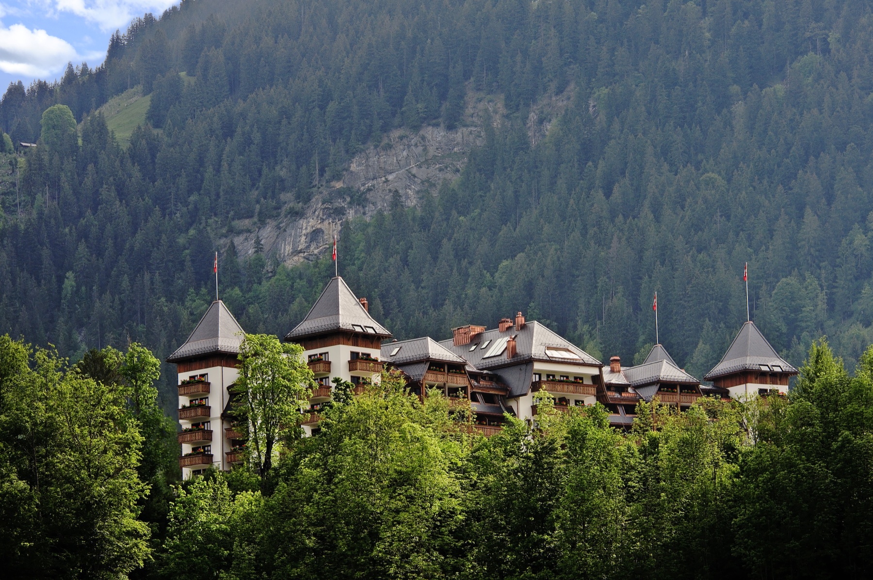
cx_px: 436
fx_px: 3029
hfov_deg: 16.4
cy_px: 290
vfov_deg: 10.9
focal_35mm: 125
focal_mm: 125
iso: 400
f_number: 16
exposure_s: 1/250
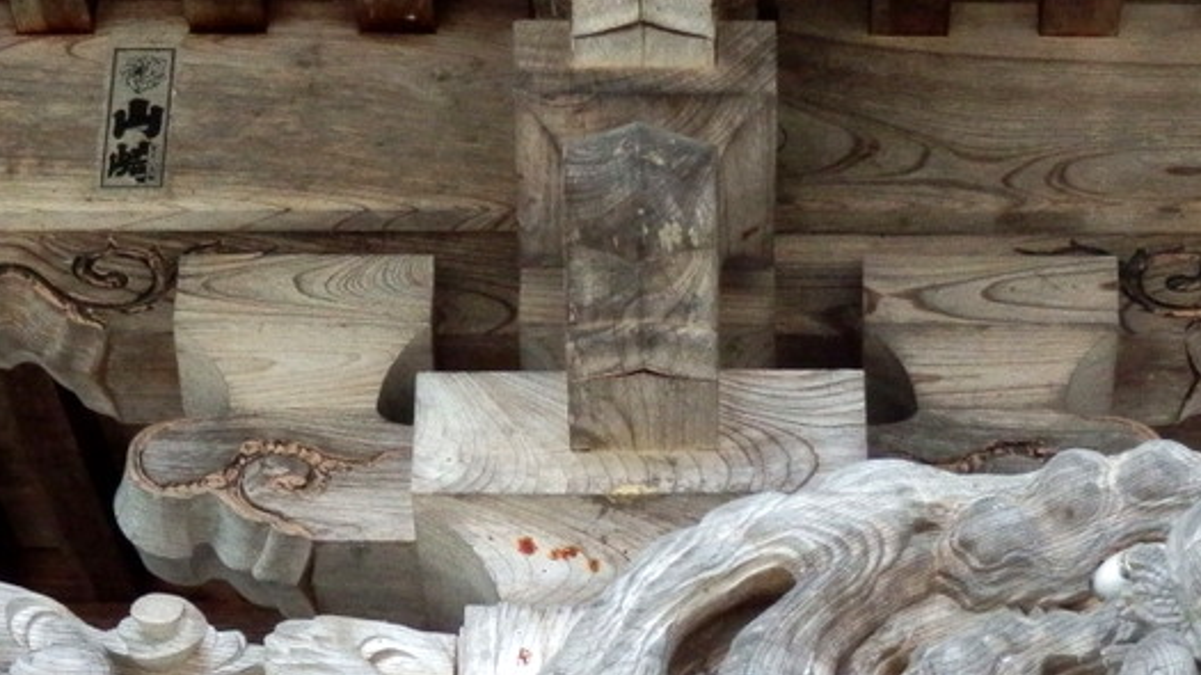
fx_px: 5285
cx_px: 812
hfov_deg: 12.9
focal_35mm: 166
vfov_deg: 7.3
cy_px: 620
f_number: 4.6
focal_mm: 14.4
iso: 640
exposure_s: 1/160
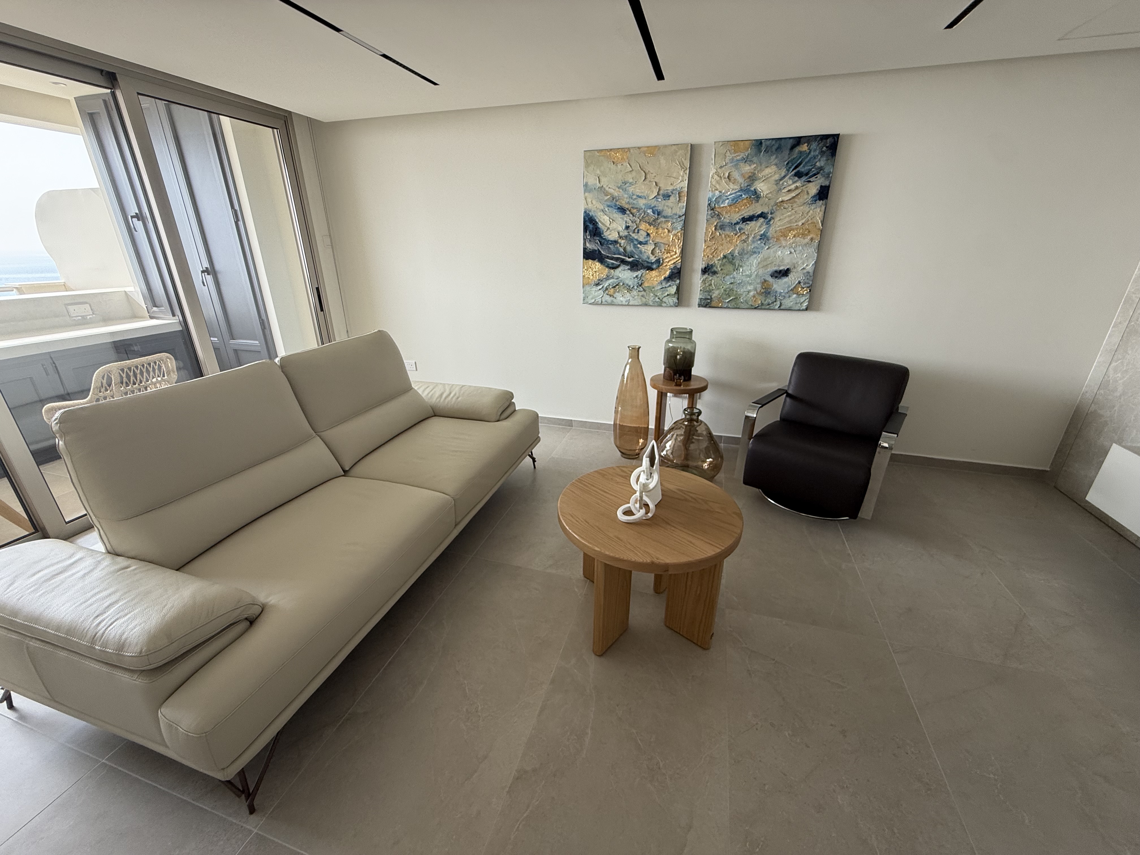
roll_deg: +0.2
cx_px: 570
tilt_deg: -21.0
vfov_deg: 85.7
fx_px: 461
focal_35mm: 14
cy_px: 428
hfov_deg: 102.1
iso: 50
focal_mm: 2.22
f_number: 2.2
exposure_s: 1/158
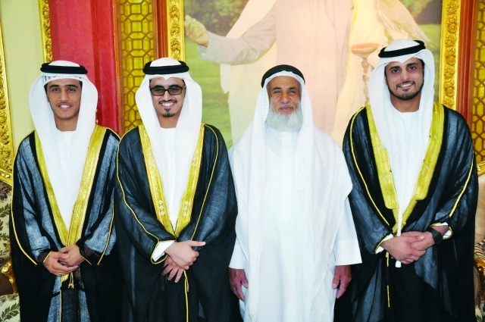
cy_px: 161
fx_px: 444
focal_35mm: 33
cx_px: 242
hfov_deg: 57.3
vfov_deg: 39.9
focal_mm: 22
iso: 1250
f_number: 3.8
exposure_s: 1/40
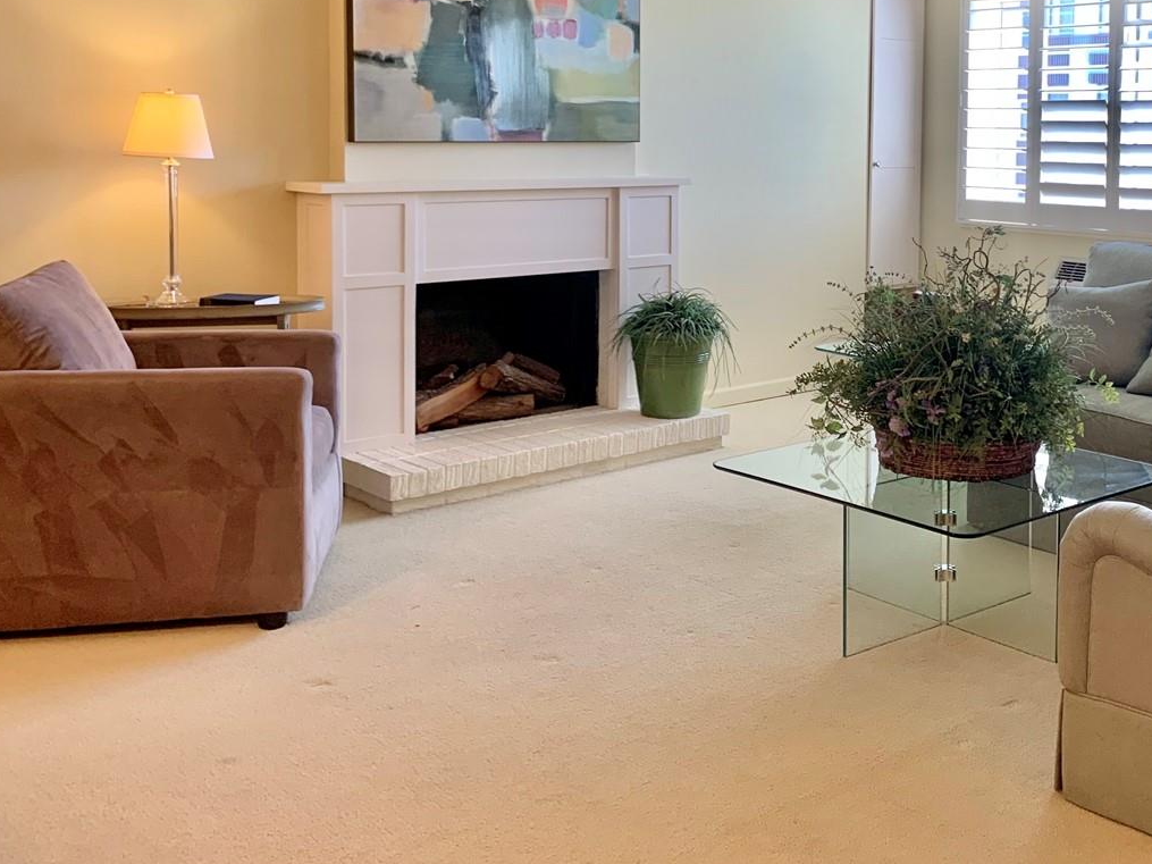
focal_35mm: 41
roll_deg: -0.5
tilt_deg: -4.0
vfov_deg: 34.4
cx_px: 822
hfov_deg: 44.7
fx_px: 1364
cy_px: 210
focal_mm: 4.25
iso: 64
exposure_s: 1/60
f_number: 1.8
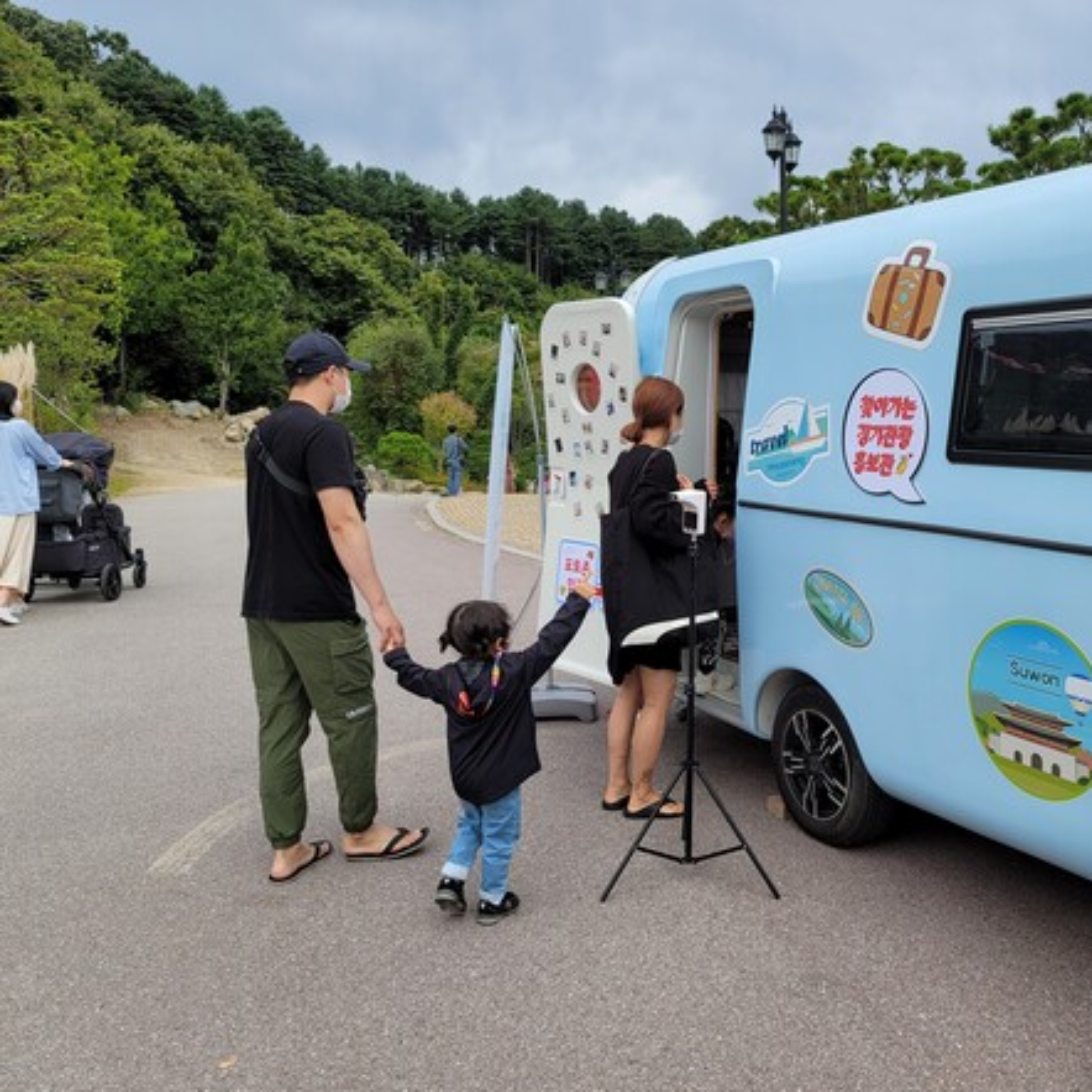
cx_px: 699
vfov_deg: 54.0
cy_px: 553
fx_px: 1071
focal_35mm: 30
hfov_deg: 53.3
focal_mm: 7
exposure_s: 1/554
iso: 20
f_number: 1.8
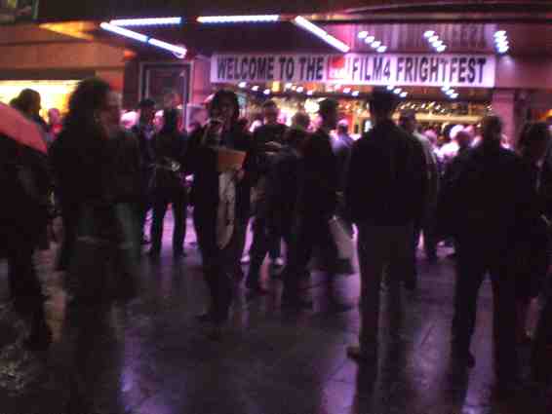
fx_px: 606
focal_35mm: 38
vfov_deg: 37.7
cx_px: 276
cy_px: 207
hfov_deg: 49.0
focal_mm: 6.3
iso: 800
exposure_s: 1/15
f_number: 3.1
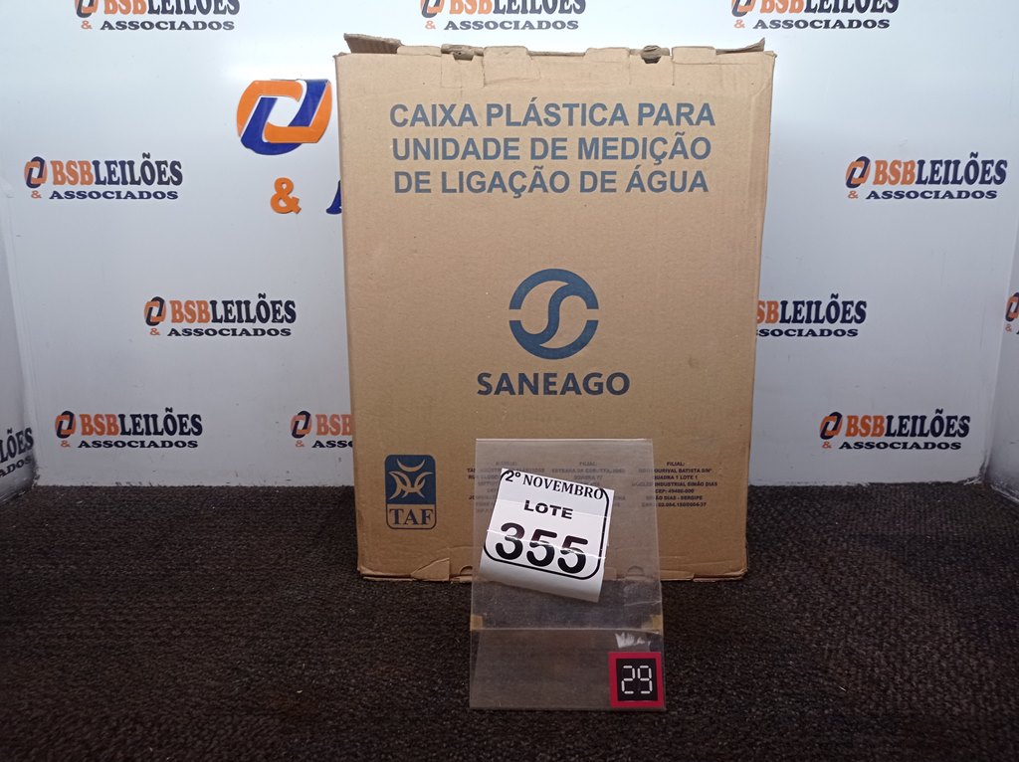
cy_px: 381
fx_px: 823
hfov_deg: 63.5
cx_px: 510
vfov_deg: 49.7
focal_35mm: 28
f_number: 1.79
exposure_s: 1/60
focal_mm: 4.7
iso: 145
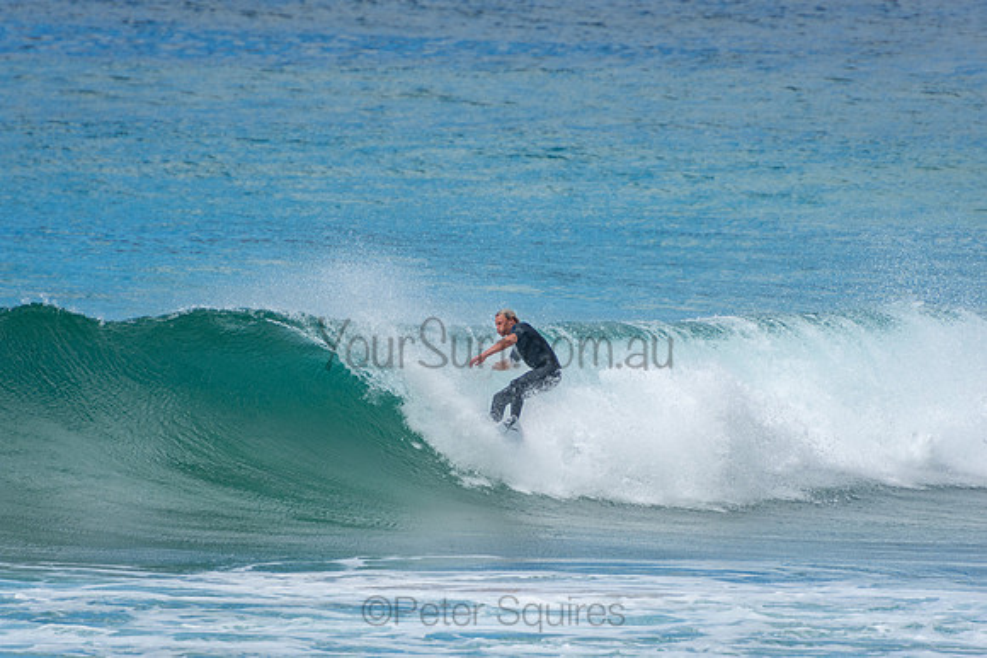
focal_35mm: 600
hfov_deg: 3.4
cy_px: 329
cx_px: 494
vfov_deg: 2.3
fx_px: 16453
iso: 220
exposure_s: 1/1250
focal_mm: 400
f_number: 5.6
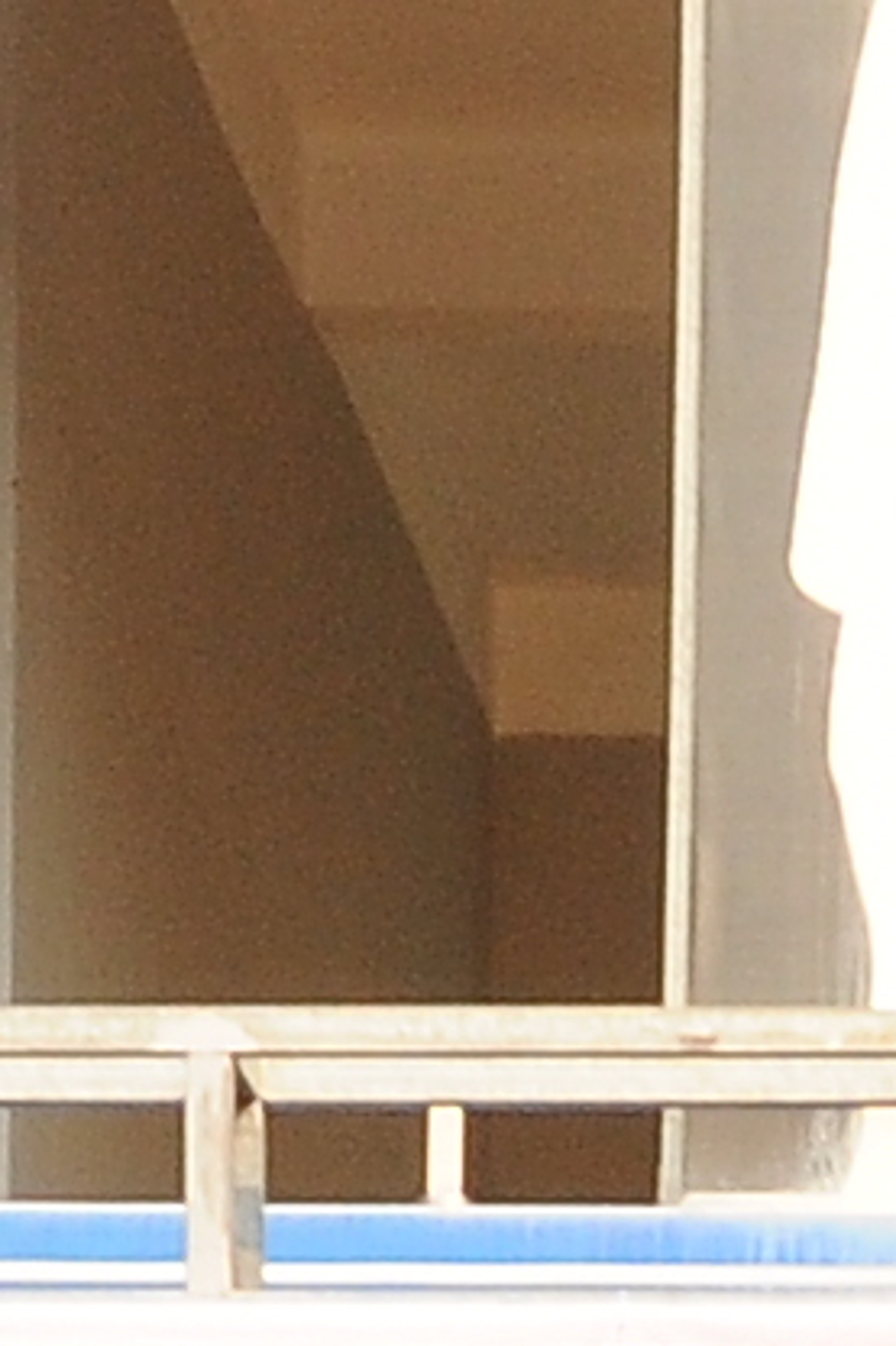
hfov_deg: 3.0
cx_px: 1818
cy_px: 2957
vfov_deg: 4.5
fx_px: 16744
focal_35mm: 448
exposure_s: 1/160
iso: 250
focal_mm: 29
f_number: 9
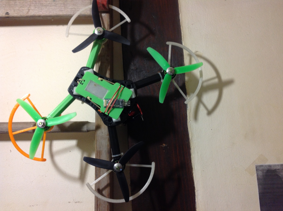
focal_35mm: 35
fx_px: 286
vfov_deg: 40.6
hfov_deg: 52.7
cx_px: 142
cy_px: 106
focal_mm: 4.28
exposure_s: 1/15
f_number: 2.4
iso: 80
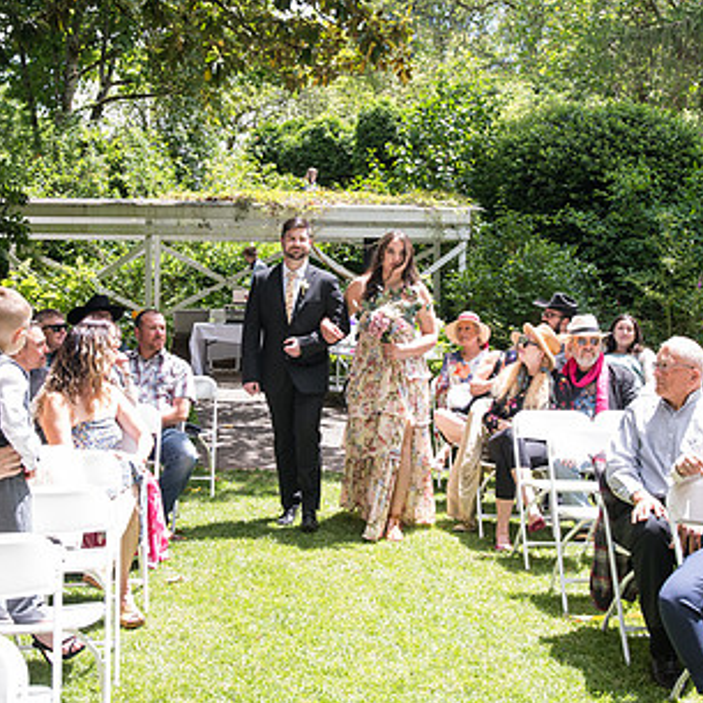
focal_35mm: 55
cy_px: 285
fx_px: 1264
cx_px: 334
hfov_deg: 31.1
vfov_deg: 31.0
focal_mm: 34
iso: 640
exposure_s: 1/400
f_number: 5.6
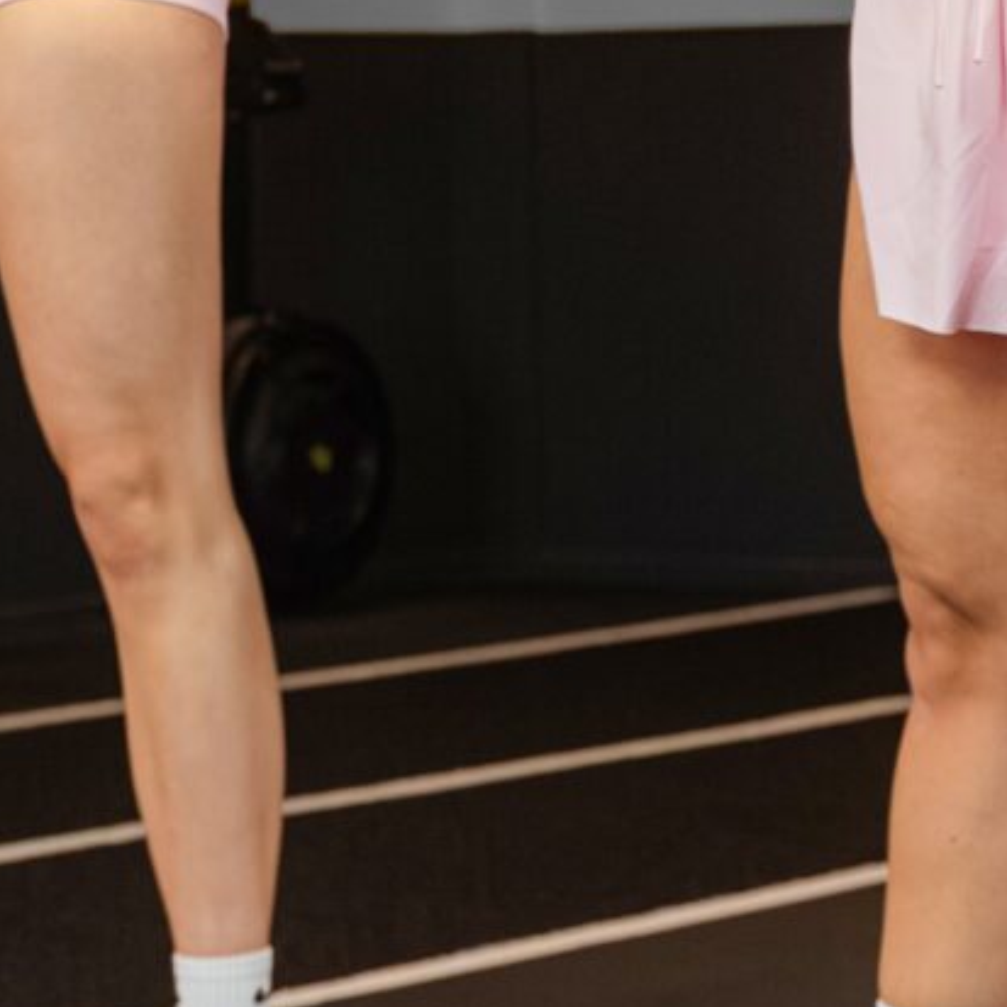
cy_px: -77
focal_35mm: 179
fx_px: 5891
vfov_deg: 9.7
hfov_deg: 9.8
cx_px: 622
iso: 2500
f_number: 3.5
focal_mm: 34
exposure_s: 1/1000
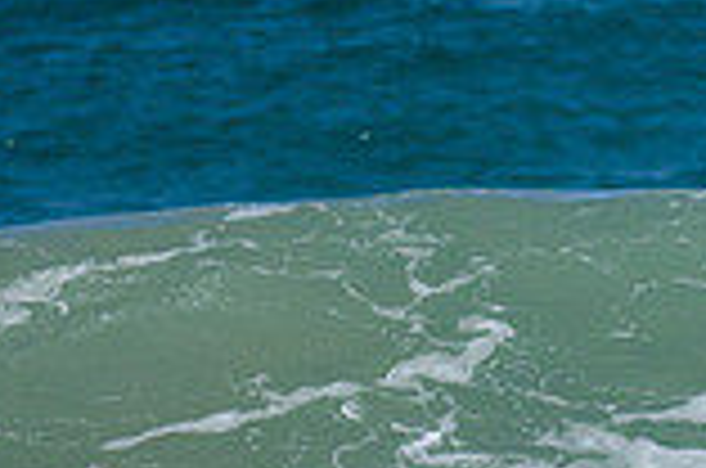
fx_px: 79694
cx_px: 1165
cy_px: 460
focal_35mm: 4072
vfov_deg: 0.3
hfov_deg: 0.5
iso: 250
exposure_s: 1/2000
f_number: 6.3
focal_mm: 800
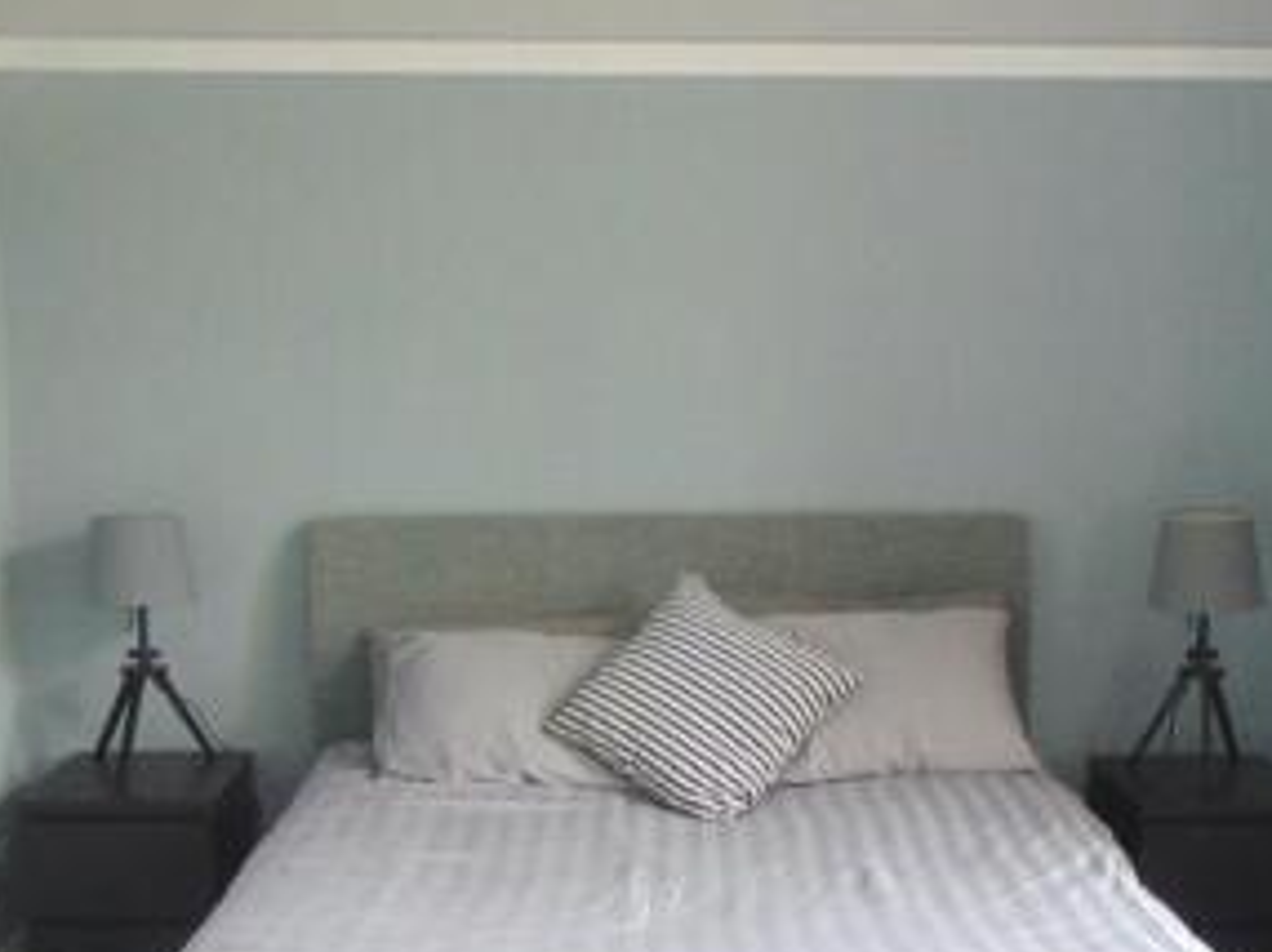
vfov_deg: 28.1
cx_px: 700
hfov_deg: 37.5
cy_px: 710
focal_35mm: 51
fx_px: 1872
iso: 100
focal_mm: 4.5
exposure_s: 1/30
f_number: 3
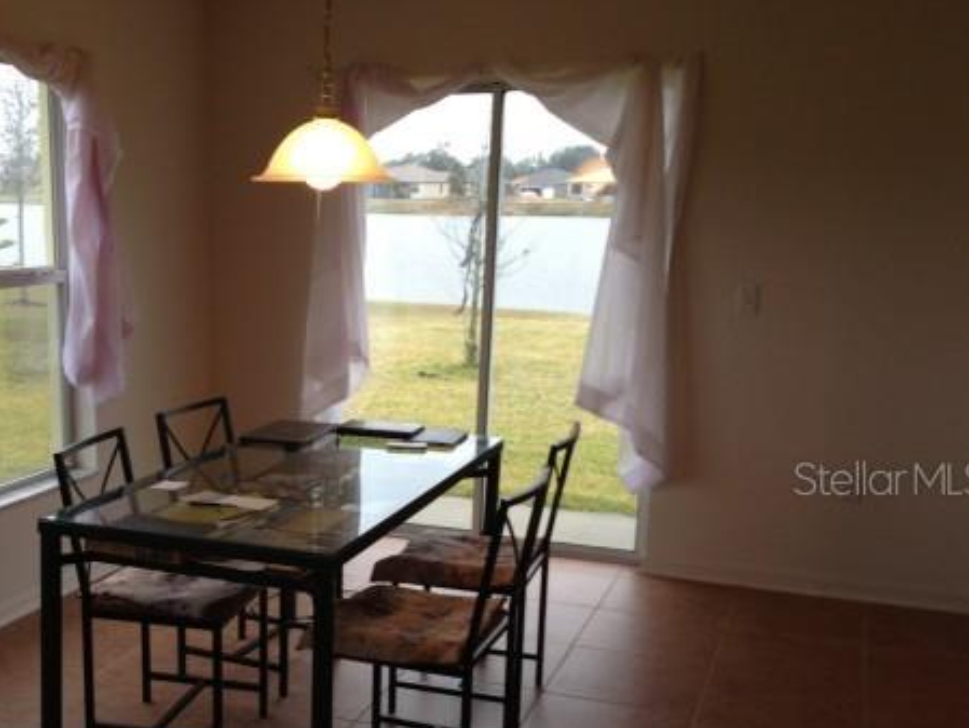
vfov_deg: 30.7
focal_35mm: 47
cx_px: 306
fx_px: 1316
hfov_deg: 39.8
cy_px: 477
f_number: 2.4
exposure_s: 1/60
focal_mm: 4.13
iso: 50
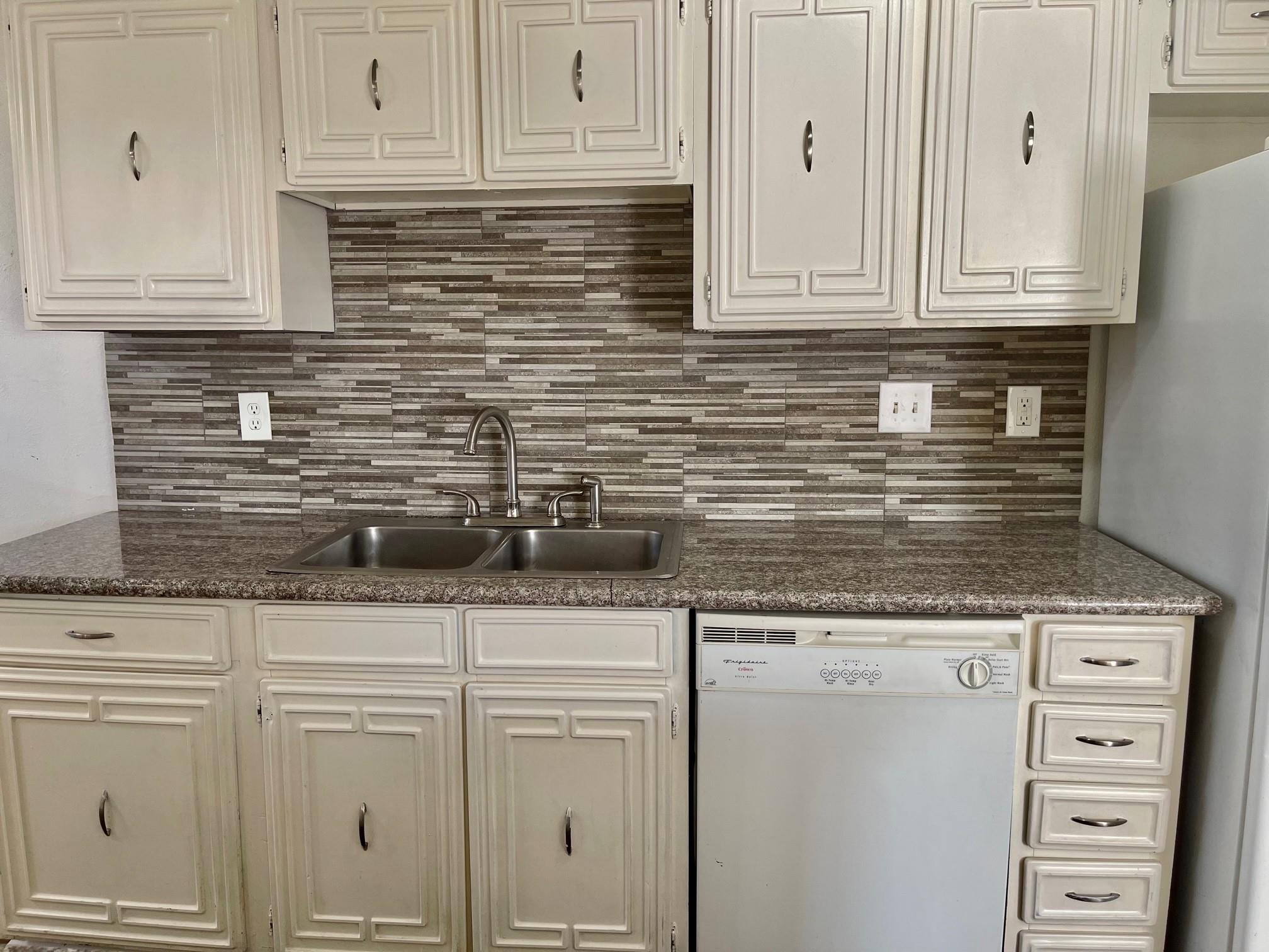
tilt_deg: -8.1
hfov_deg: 67.3
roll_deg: -0.2
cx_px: 634
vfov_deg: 53.1
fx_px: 953
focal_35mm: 26
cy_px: 476
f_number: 1.6
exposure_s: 1/60
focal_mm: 5.1
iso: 64
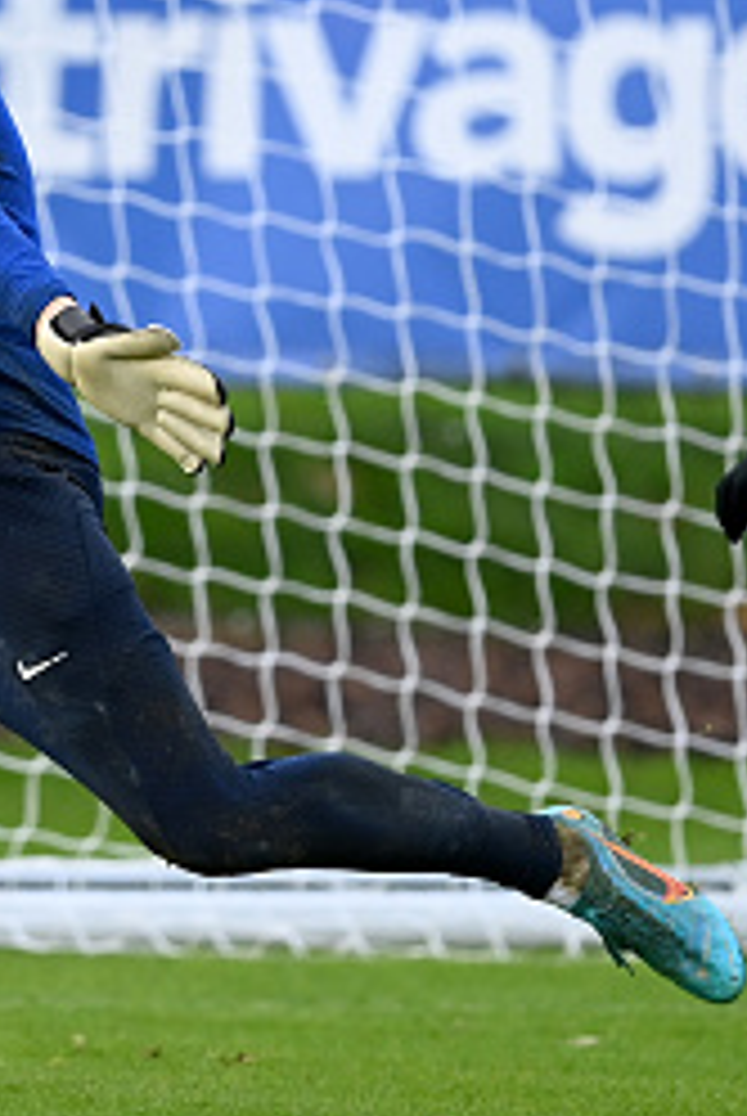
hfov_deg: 1.4
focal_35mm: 957
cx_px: -405
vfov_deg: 2.2
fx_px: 29702
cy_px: 418
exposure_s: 1/1600
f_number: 2.8
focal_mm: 400
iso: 800
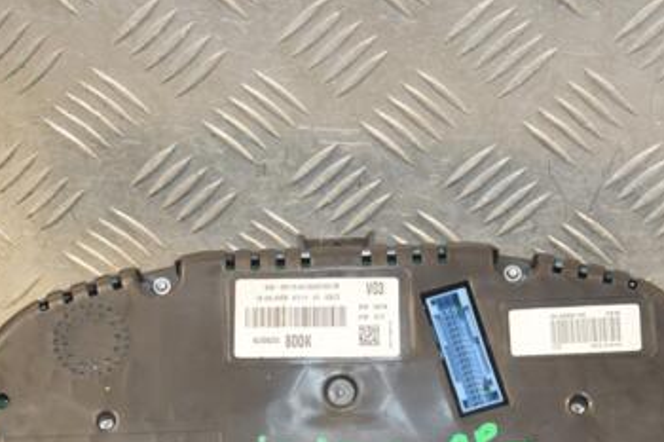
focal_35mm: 108
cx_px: 304
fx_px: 1991
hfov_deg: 18.9
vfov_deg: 12.6
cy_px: 372
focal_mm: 42
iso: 800
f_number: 5
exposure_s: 1/200
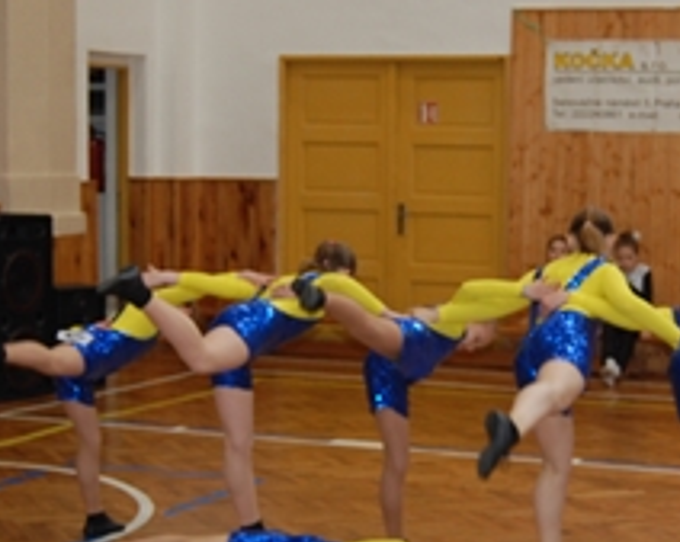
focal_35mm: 93
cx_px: 401
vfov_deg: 16.5
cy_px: 318
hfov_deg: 20.6
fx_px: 1869
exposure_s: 1/60
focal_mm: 28
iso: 400
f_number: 4.2
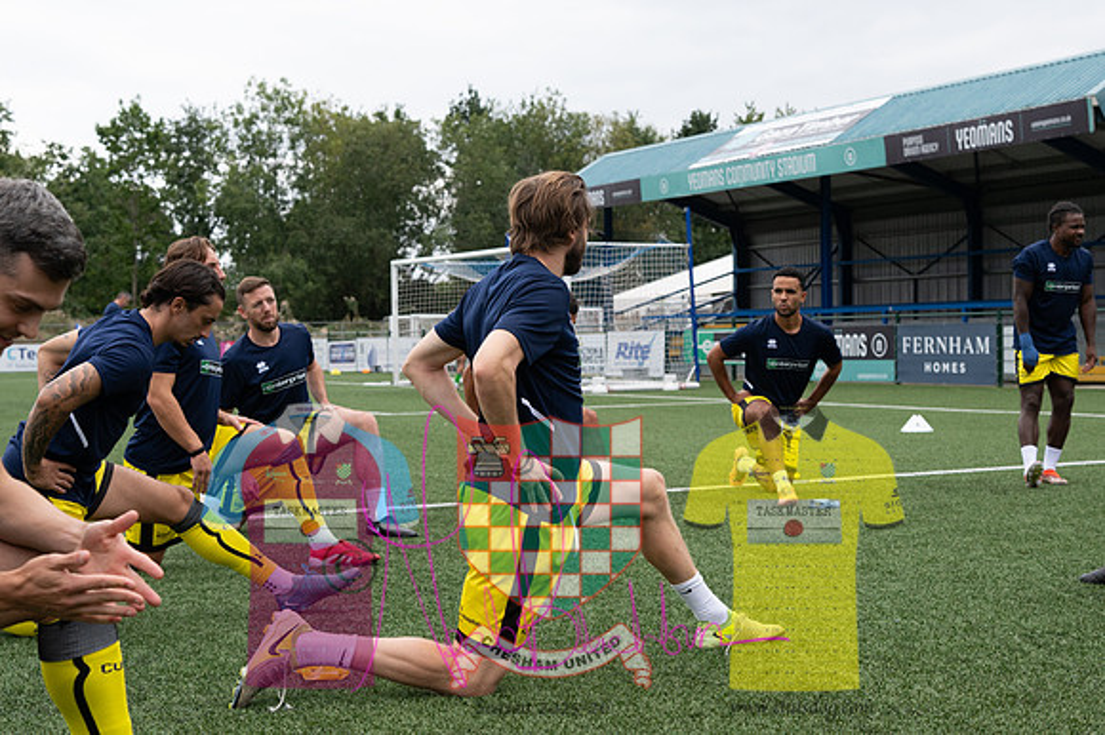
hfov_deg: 36.9
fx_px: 1656
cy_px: 368
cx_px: 552
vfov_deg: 25.0
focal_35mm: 54
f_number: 4
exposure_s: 1/1000
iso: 400
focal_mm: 36
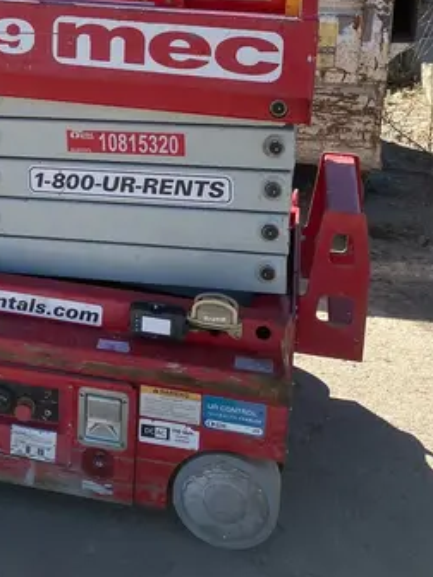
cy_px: 27
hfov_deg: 23.2
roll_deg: -0.9
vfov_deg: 29.9
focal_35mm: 61
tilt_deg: -11.4
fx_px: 1017
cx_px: 22
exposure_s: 1/1056
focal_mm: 3.99
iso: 32
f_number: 1.8
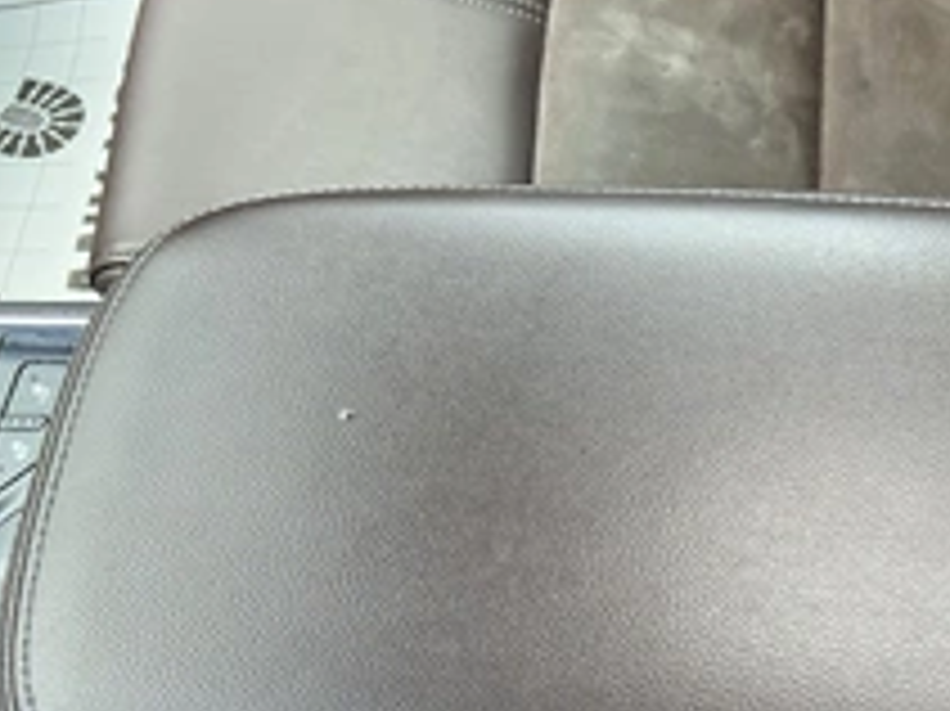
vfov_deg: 27.4
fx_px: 1454
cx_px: 810
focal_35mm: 53
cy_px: 428
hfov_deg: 34.6
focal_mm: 3
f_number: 1.8
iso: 64
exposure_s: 1/83
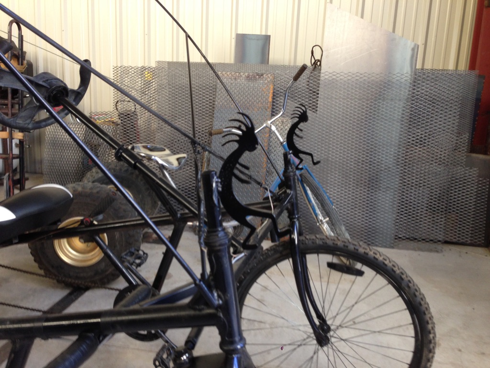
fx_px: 467
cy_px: 184
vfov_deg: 42.9
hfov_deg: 55.4
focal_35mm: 33
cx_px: 245
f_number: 2.4
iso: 80
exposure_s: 1/20
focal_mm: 4.13
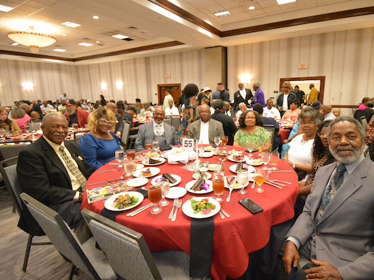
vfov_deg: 69.9
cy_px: 136
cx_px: 212
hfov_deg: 85.5
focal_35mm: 19
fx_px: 201
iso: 2200
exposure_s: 1/60
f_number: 4.8
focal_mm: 11
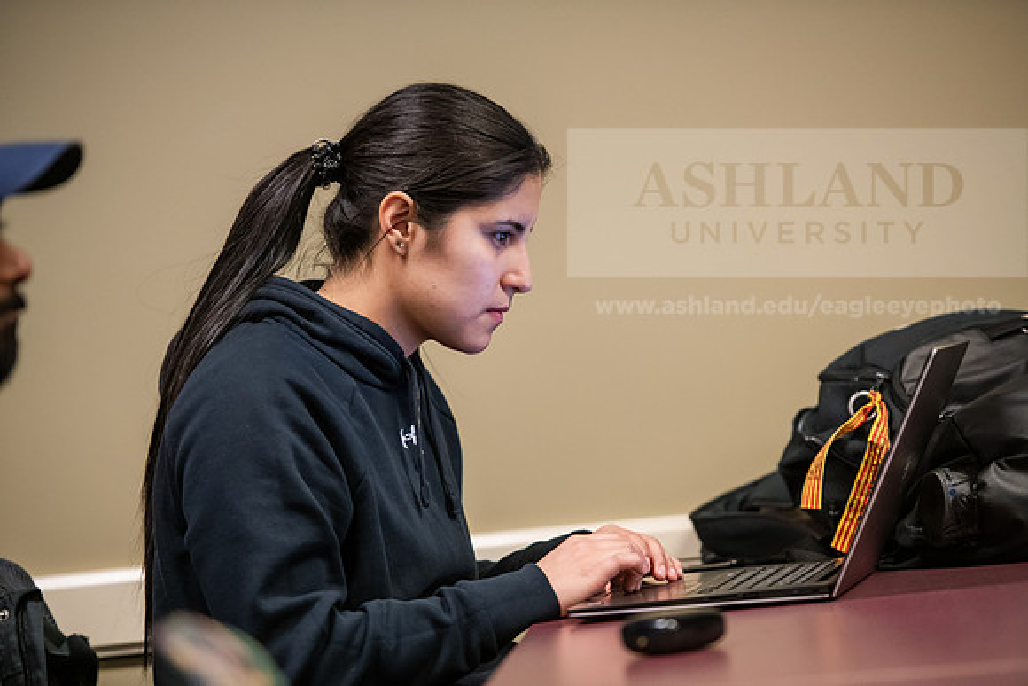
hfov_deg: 13.2
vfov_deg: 8.9
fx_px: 4427
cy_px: 343
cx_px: 514
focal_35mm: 155
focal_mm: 155
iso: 2500
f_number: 2.8
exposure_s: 1/200
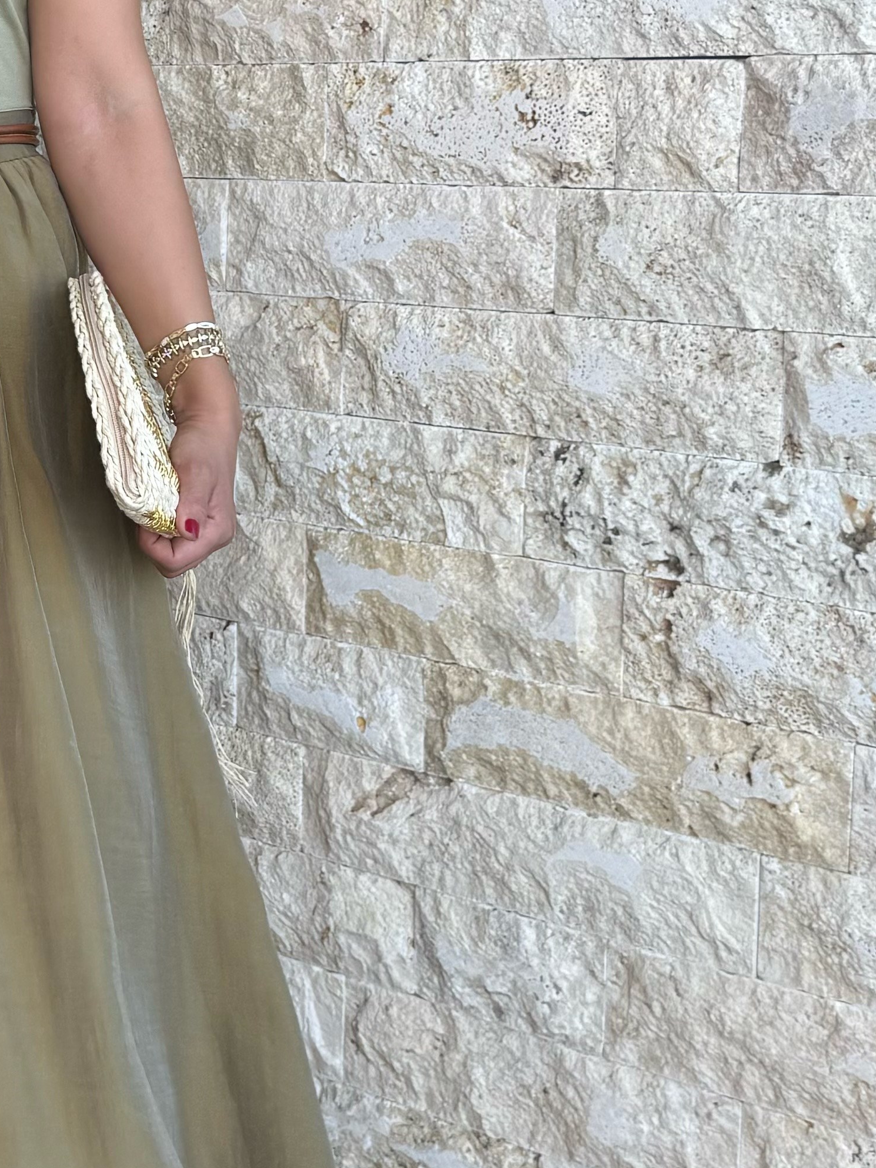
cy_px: 408
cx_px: -92
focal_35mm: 69
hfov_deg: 20.3
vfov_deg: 28.0
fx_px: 2328
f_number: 1.78
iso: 80
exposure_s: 1/401
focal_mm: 6.76
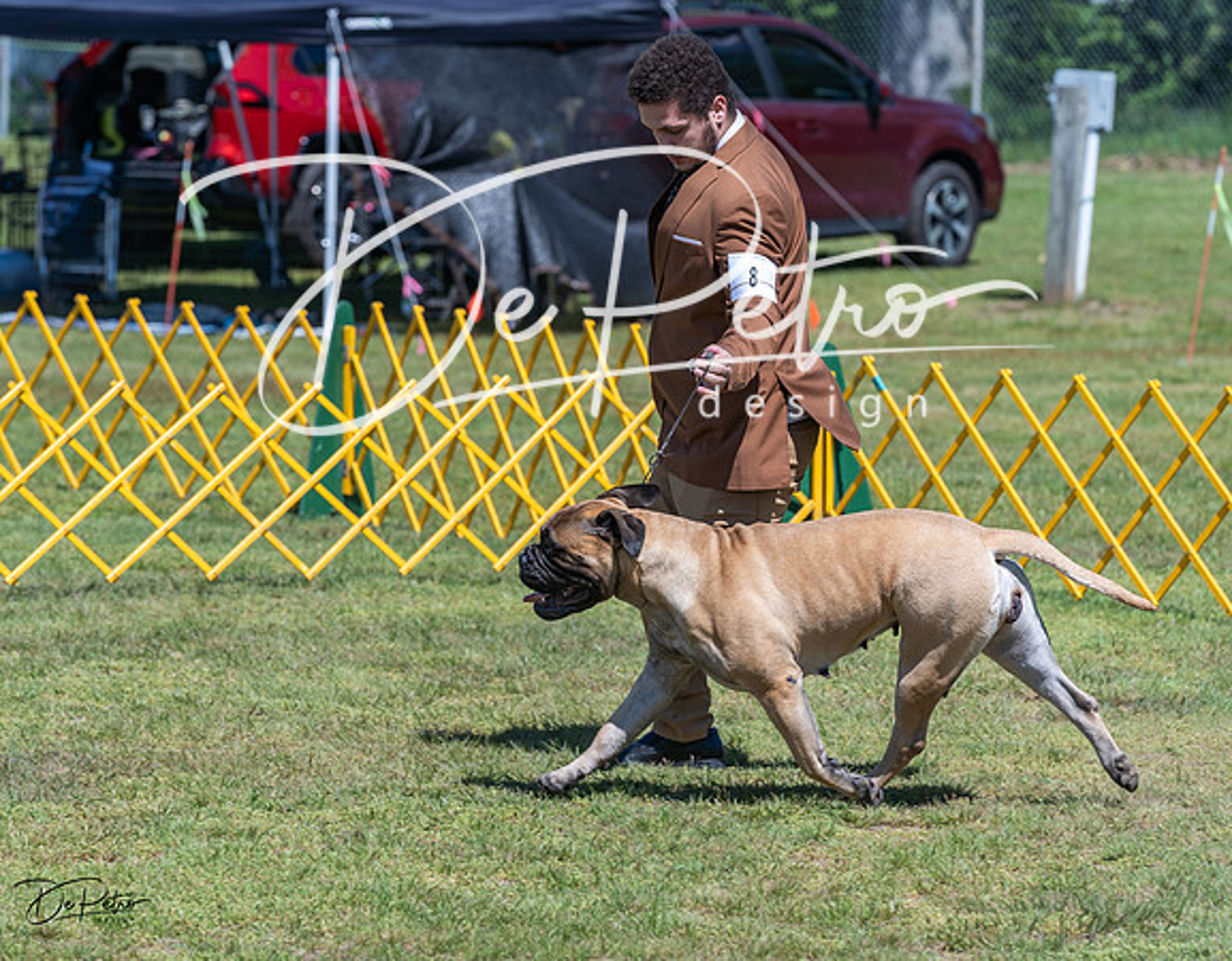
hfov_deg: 8.8
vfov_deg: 6.9
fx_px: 8016
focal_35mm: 222
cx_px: 621
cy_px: 473
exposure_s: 1/640
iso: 160
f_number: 6.3
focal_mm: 184
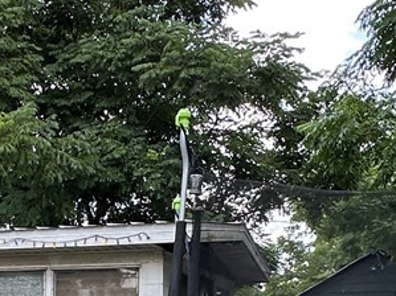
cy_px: 365
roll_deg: -0.5
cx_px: 49
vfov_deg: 18.5
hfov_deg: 25.3
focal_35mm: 75
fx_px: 858
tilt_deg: +1.2
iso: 40
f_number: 2.2
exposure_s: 1/220
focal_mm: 2.22
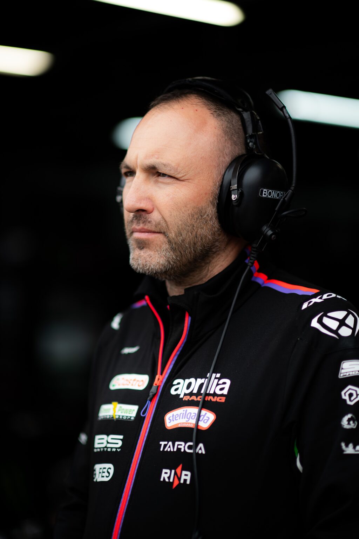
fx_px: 1271
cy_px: 270
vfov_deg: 23.9
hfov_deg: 16.1
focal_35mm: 85
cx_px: 180
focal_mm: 85
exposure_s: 1/320
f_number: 1.4
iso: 125
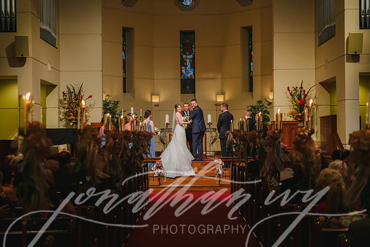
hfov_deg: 28.8
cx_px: 185
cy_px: 124
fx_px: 720
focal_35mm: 70
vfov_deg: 19.5
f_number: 2.8
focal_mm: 70
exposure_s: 1/250
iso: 2500
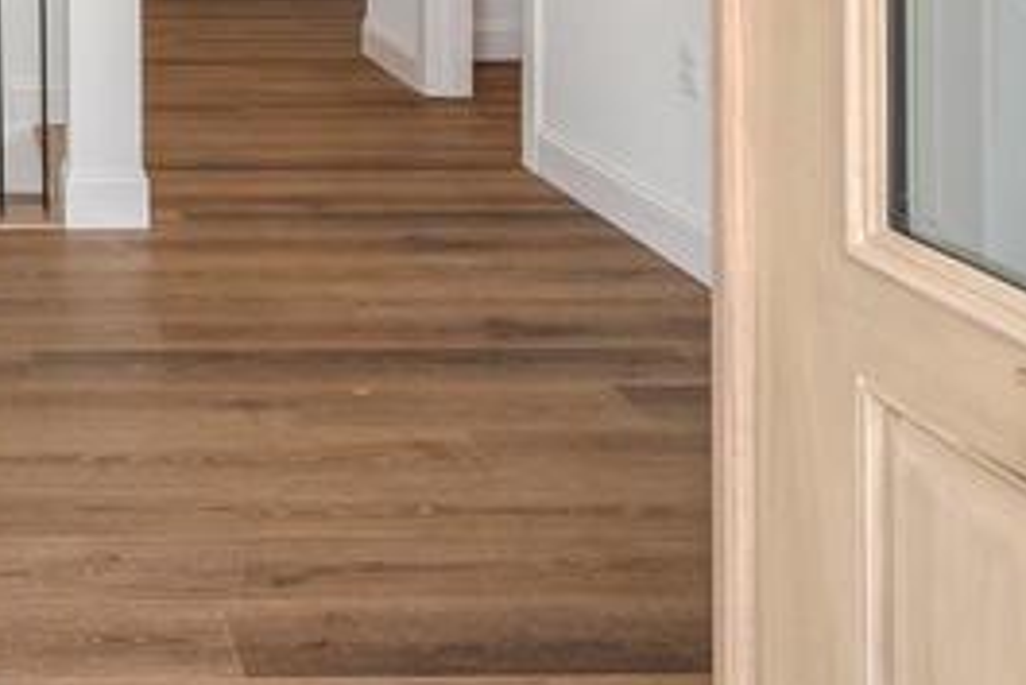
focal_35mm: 54
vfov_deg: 22.4
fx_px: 1540
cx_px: -112
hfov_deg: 32.3
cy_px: -207
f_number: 4.5
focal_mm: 14
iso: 200
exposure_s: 1/80
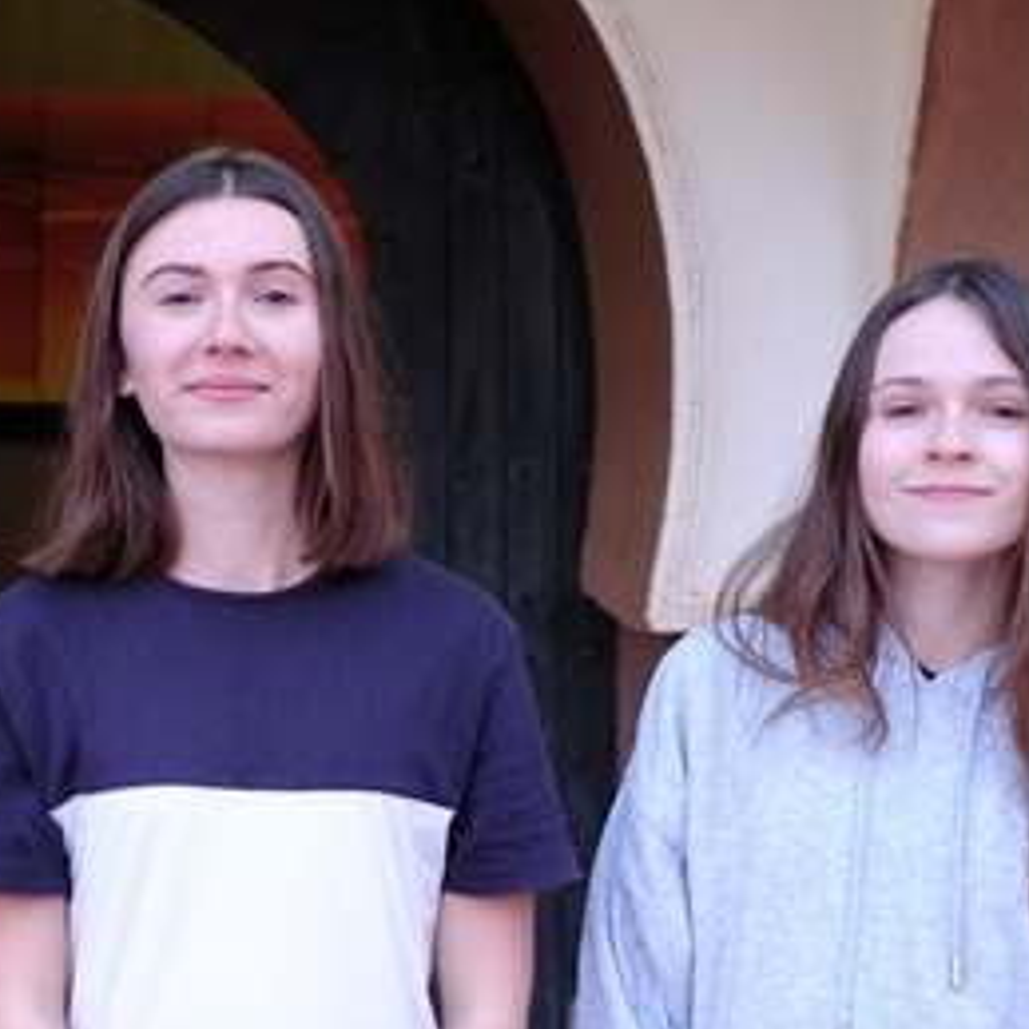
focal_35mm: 92
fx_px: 3094
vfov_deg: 18.7
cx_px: 127
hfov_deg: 18.6
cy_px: 793
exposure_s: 1/17
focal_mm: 23
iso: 400
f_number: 2
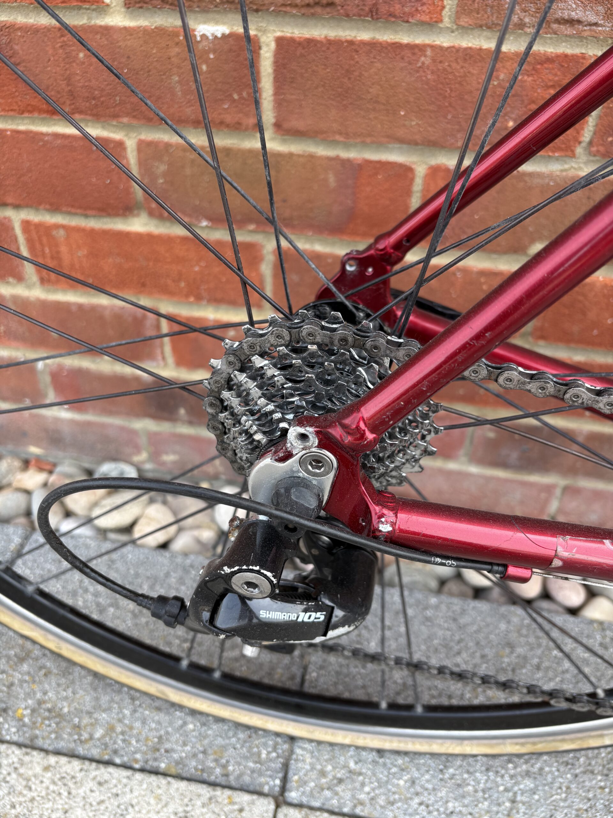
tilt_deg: -40.6
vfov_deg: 67.3
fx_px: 614
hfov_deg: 53.1
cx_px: 306
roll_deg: -2.0
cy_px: 409
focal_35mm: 26
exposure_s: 1/333
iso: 50
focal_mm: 5.96
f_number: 1.6
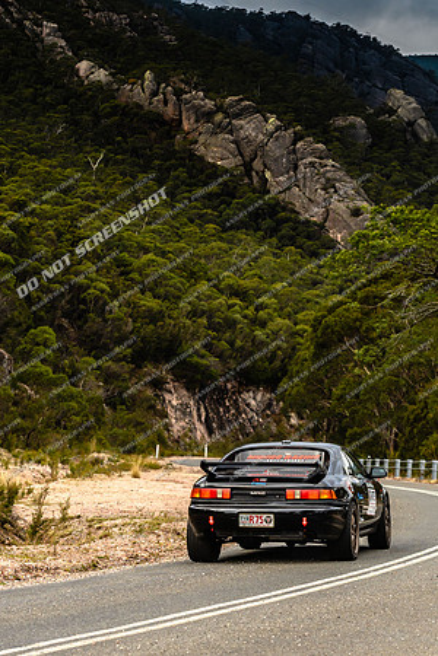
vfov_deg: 19.5
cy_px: 328
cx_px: 219
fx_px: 1916
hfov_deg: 13.0
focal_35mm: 105
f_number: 4
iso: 200
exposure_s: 1/2500
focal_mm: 70
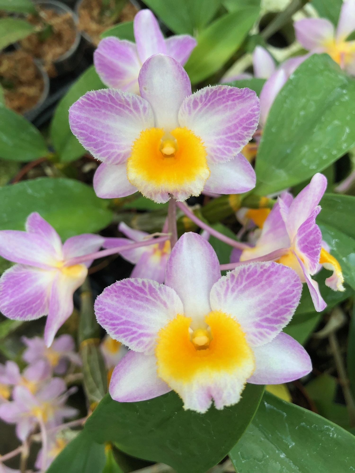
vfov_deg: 63.4
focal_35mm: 28
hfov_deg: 49.7
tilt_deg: -80.5
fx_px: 383
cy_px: 236
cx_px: 178
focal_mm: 4
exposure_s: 1/120
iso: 50
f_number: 1.8
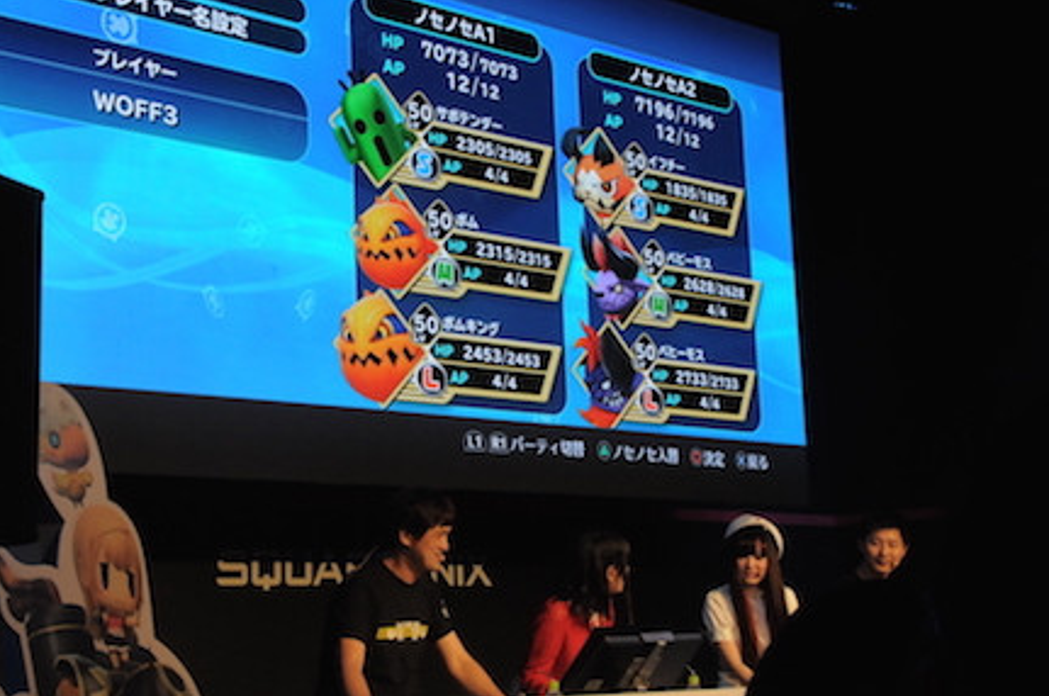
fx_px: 1658
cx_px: 428
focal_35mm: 57
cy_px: 294
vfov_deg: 23.7
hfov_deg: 35.0
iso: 1600
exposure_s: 1/60
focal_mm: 32
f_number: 16
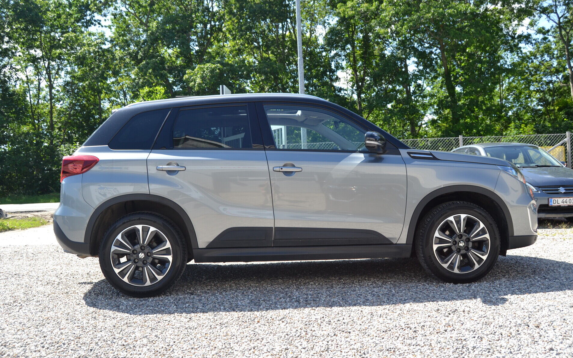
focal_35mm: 34
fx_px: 531
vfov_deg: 37.3
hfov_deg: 56.7
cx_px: 289
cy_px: 187
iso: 100
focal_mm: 22
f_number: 6.3
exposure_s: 1/160
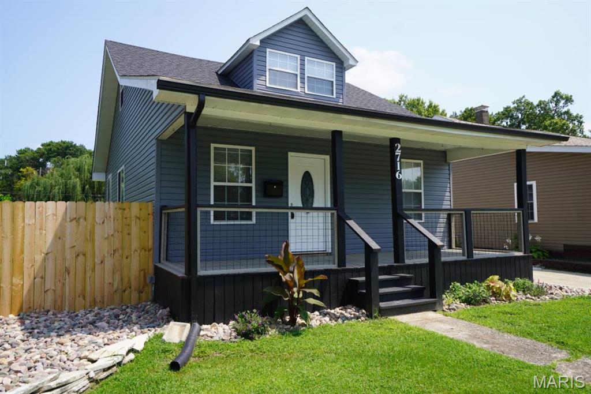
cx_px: 296
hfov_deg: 67.4
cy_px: 197
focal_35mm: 27
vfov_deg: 47.9
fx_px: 443
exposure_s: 1/160
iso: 100
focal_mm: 18
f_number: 8
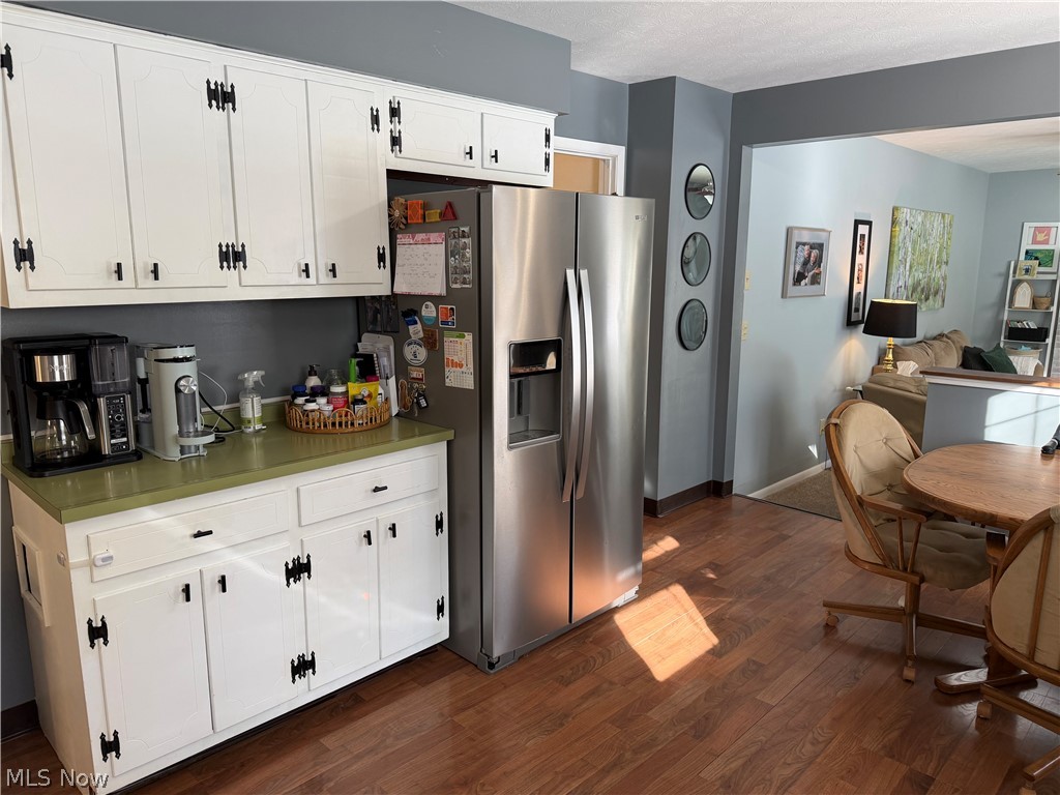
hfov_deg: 71.6
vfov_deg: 56.8
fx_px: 735
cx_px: 530
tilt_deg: -10.8
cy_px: 398
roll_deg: +0.1
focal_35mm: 24
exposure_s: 1/120
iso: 125
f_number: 1.78
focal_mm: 6.76
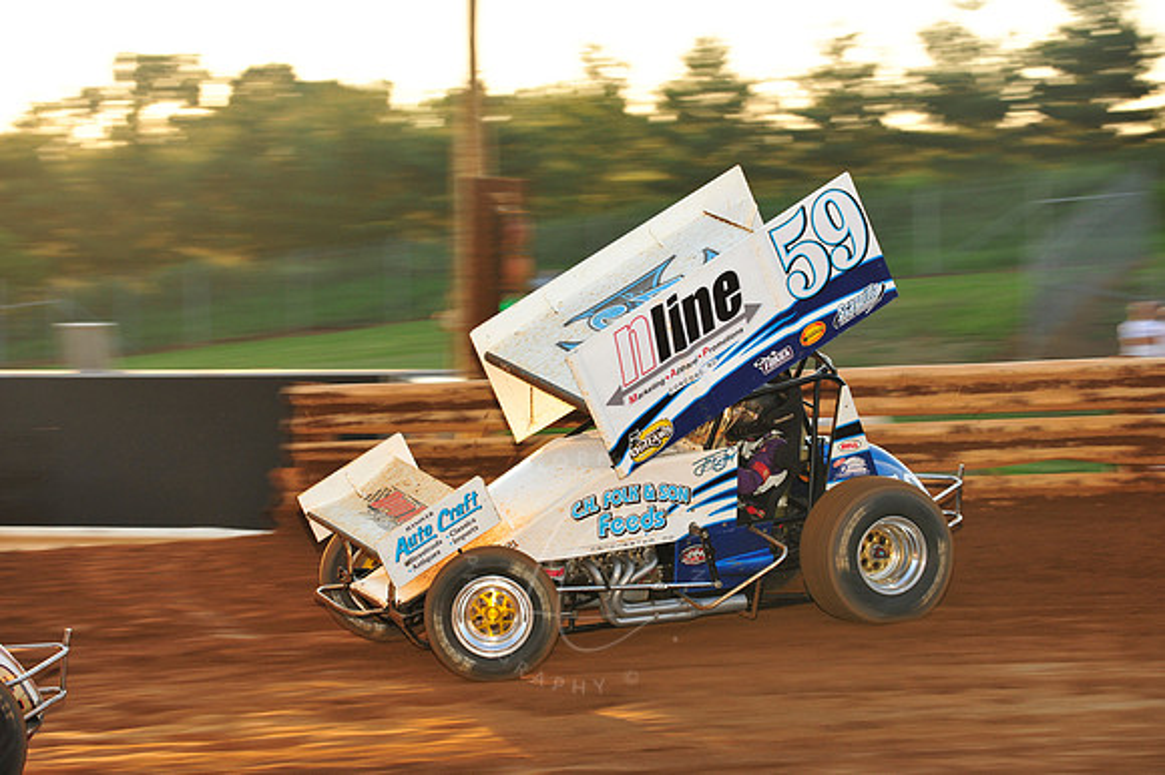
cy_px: 388
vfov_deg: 9.5
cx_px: 582
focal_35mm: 145
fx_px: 4690
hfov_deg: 14.2
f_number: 7.1
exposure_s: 1/320
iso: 640
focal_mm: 145
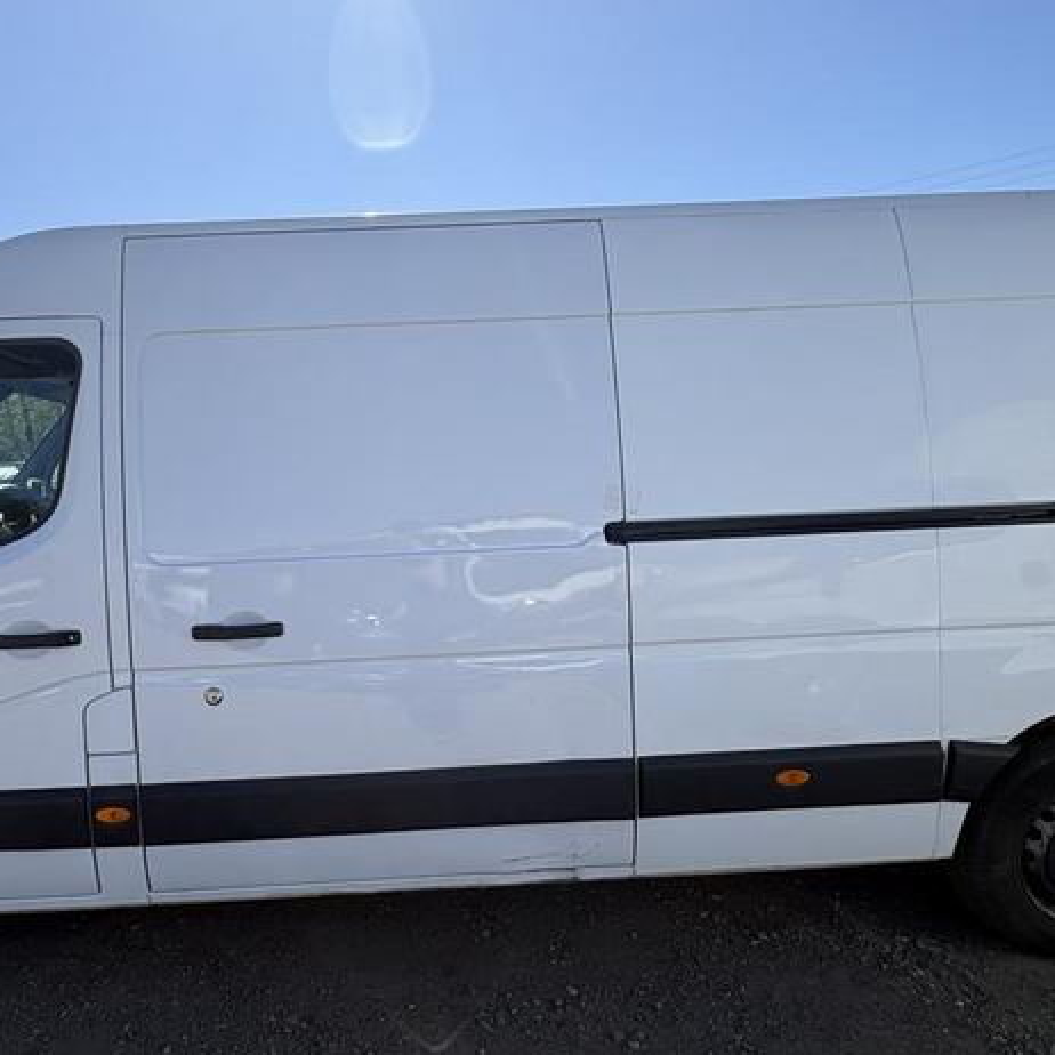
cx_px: 402
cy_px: 528
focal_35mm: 24
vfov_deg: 65.0
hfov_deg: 64.2
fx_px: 828
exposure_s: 1/1567
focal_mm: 2.22
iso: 50
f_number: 2.2
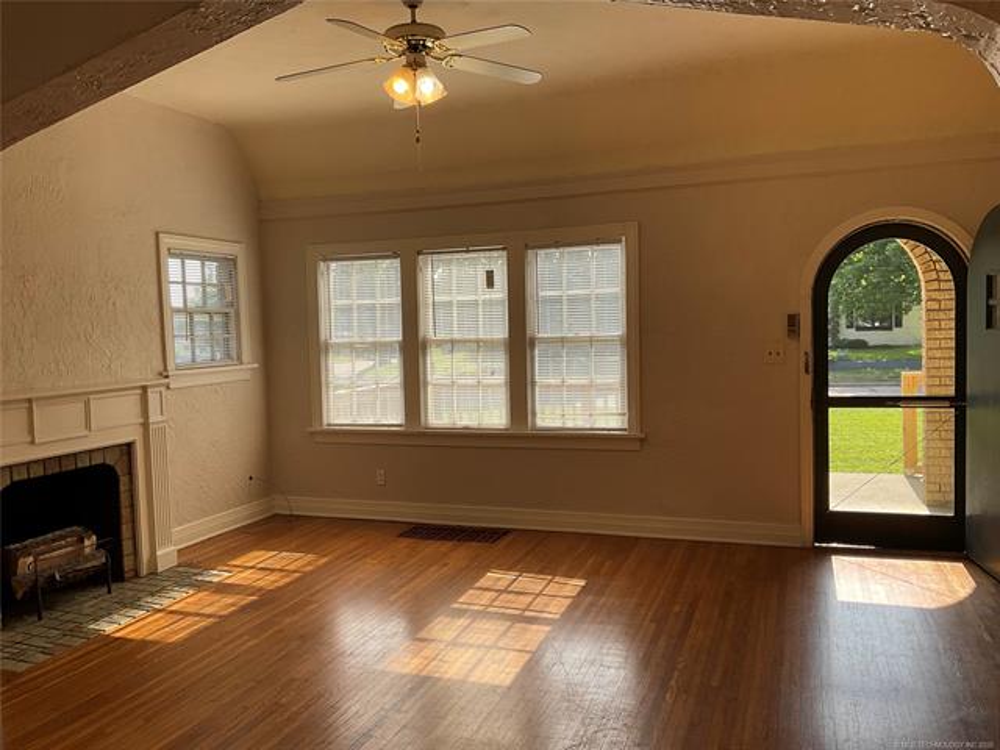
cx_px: 500
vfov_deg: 48.2
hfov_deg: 61.7
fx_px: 838
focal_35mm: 29
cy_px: 375
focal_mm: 3
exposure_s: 1/229
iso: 16
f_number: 1.8
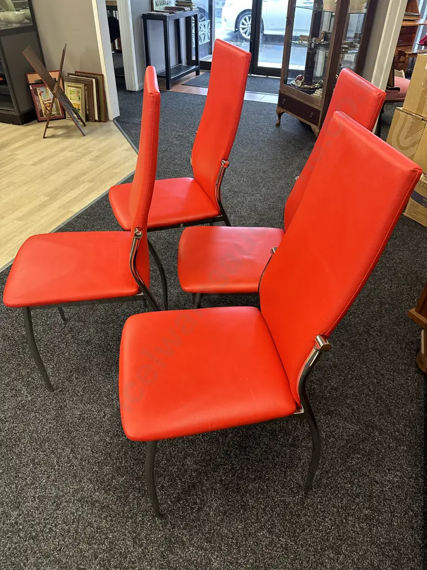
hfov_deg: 56.8
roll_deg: -1.2
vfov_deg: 71.6
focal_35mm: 24
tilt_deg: -37.5
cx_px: 214
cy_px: 285
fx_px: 395
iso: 200
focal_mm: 6.86
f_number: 1.78
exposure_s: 1/50
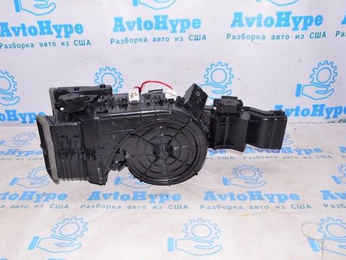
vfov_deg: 42.9
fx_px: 330
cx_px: 156
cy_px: 131
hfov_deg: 55.3
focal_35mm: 33
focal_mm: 20
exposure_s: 1/200
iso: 1600
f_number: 8
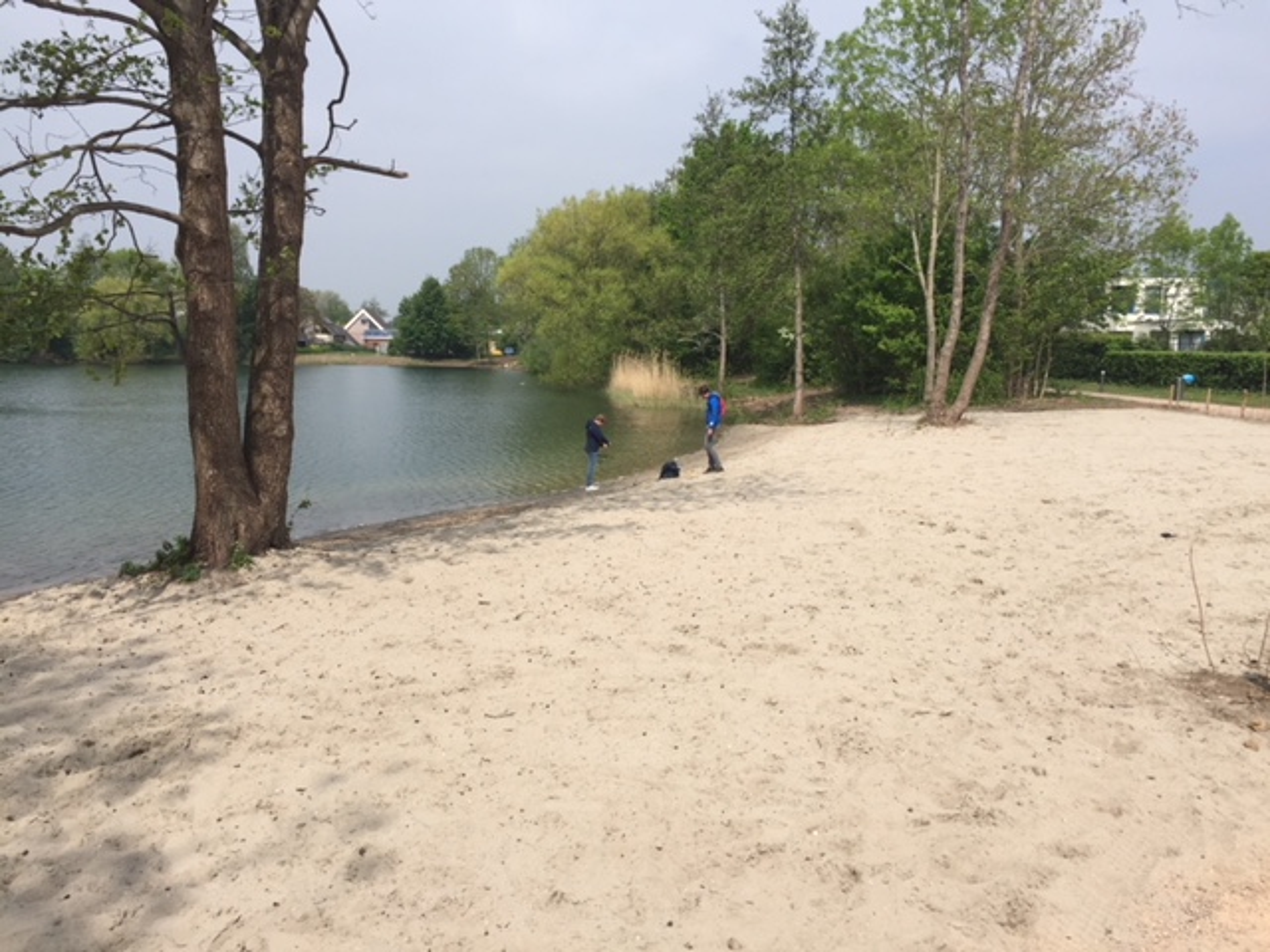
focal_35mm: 29
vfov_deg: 48.2
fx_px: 1064
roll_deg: -1.4
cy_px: 476
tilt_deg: -7.5
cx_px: 635
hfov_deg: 61.7
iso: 32
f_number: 2.2
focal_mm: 4.15
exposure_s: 1/2639
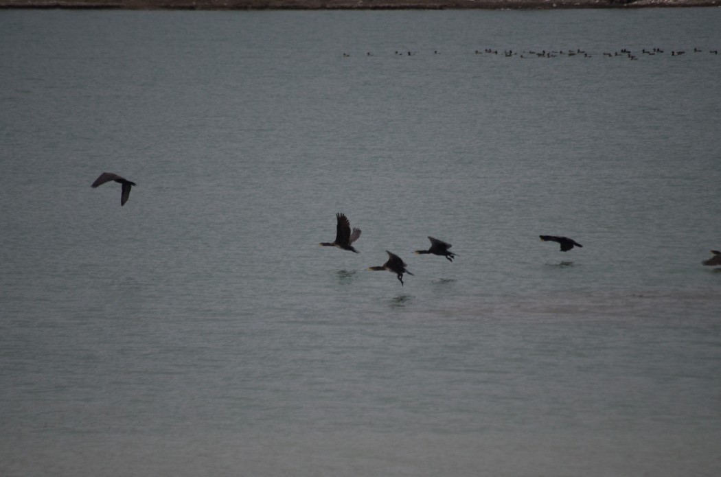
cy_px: 238
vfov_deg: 3.0
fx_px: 8992
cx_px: 360
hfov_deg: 4.6
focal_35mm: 450
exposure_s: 1/800
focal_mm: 300
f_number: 5.6
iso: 800
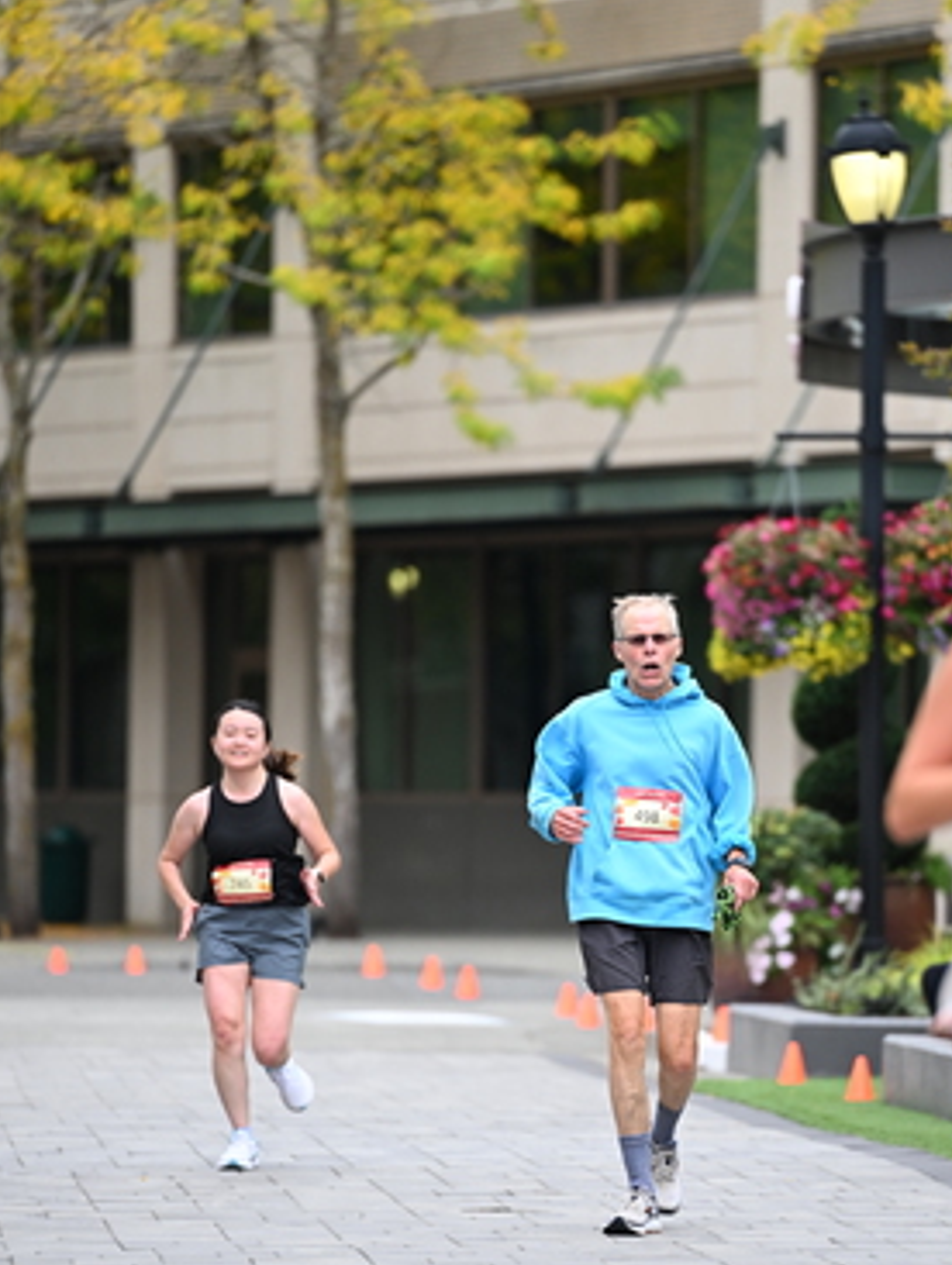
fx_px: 10542
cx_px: 616
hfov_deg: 5.2
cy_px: 772
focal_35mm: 288
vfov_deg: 6.9
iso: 640
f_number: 2.8
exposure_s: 1/2000
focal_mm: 200
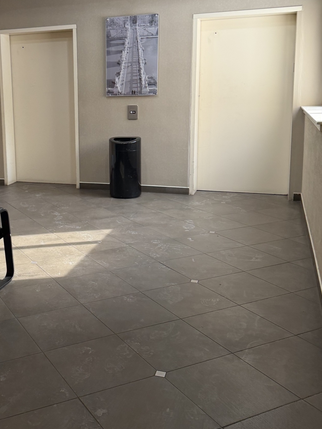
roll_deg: +2.4
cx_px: 55
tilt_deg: -8.0
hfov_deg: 33.9
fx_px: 508
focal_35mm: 41
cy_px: 179
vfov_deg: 45.6
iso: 125
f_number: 1.78
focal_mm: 6.76
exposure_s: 1/120
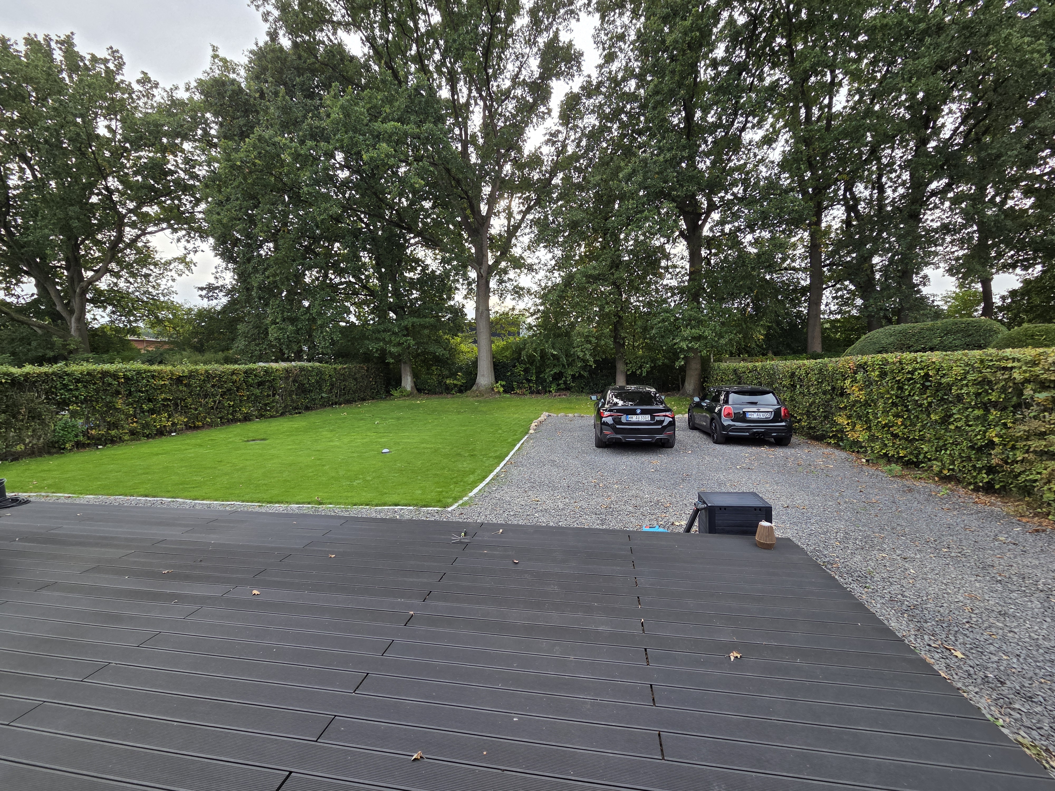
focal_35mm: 13
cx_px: 528
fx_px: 396
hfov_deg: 106.2
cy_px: 396
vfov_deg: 89.9
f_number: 2.2
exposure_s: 1/346
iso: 50
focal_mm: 2.2
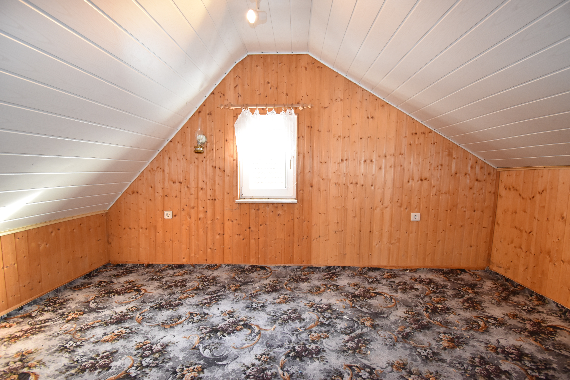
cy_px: 190
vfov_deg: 77.4
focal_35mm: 15
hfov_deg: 100.4
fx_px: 238
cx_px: 285
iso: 1400
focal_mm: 10
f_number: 4.5
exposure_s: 1/60
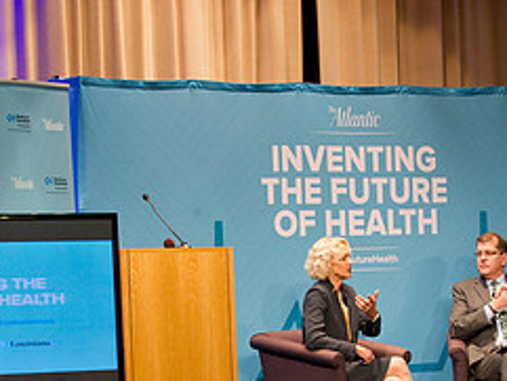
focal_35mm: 162
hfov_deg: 12.2
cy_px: 354
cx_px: 164
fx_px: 2374
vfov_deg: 9.1
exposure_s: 1/200
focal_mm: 70
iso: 2500
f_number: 3.2
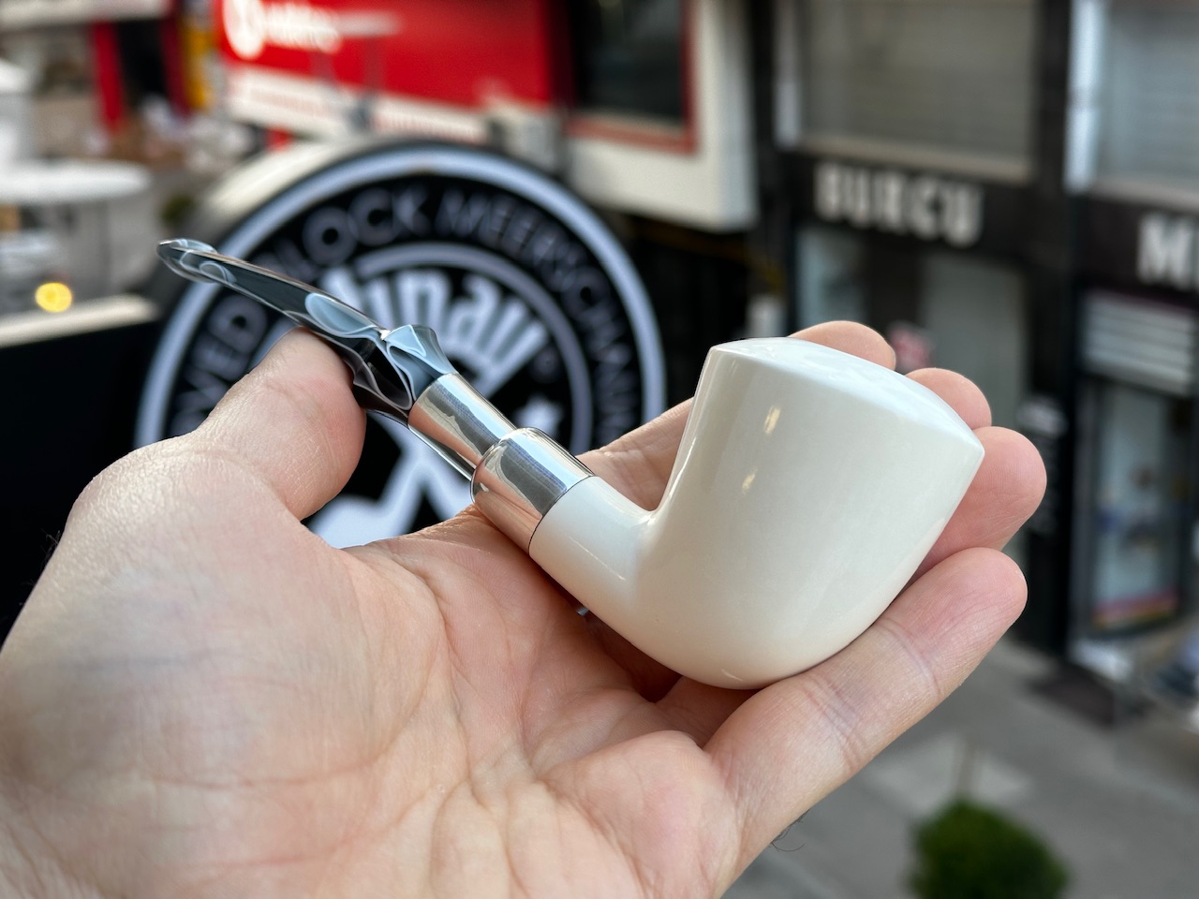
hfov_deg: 39.7
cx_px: 600
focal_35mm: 48
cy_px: 450
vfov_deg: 30.3
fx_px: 1663
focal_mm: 6.86
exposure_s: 1/143
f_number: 1.78
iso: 50
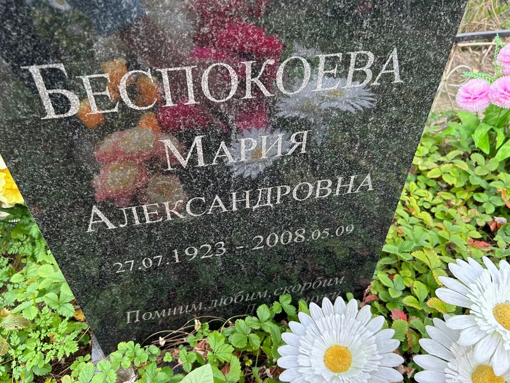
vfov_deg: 53.1
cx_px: 255
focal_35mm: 26
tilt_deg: -41.1
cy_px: 192
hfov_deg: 67.3
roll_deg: +2.3
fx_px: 383
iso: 64
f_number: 1.5
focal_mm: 5.7
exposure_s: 1/148
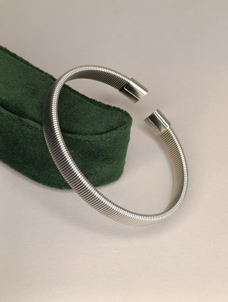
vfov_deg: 21.3
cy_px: 151
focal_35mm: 92
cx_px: 114
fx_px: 806
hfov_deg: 16.1
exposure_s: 1/99.9
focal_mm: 6.11
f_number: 1.65
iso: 104
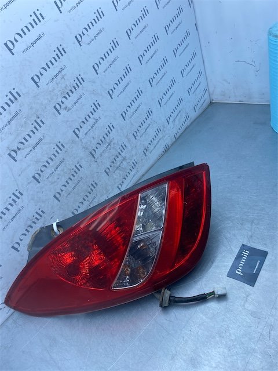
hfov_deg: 53.1
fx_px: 278
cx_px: 139
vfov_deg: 67.3
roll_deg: +21.8
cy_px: 186
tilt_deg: -36.8
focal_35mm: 26
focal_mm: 4.25
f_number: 1.8
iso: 32
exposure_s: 1/912
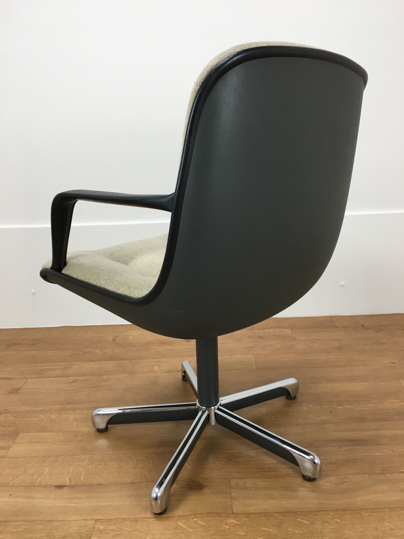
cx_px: 202
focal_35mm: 29
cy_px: 270
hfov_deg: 48.2
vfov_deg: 61.7
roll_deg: +1.6
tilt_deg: -17.0
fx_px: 451
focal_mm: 4.15
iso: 32
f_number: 2.2
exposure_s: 1/33
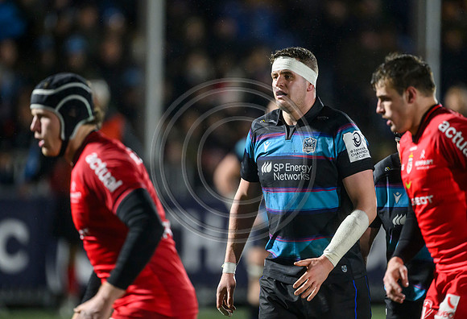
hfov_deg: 4.5
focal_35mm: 455
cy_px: 145
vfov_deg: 3.1
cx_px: 264
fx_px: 5942
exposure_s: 1/1600
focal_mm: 400
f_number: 3.2
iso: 5000
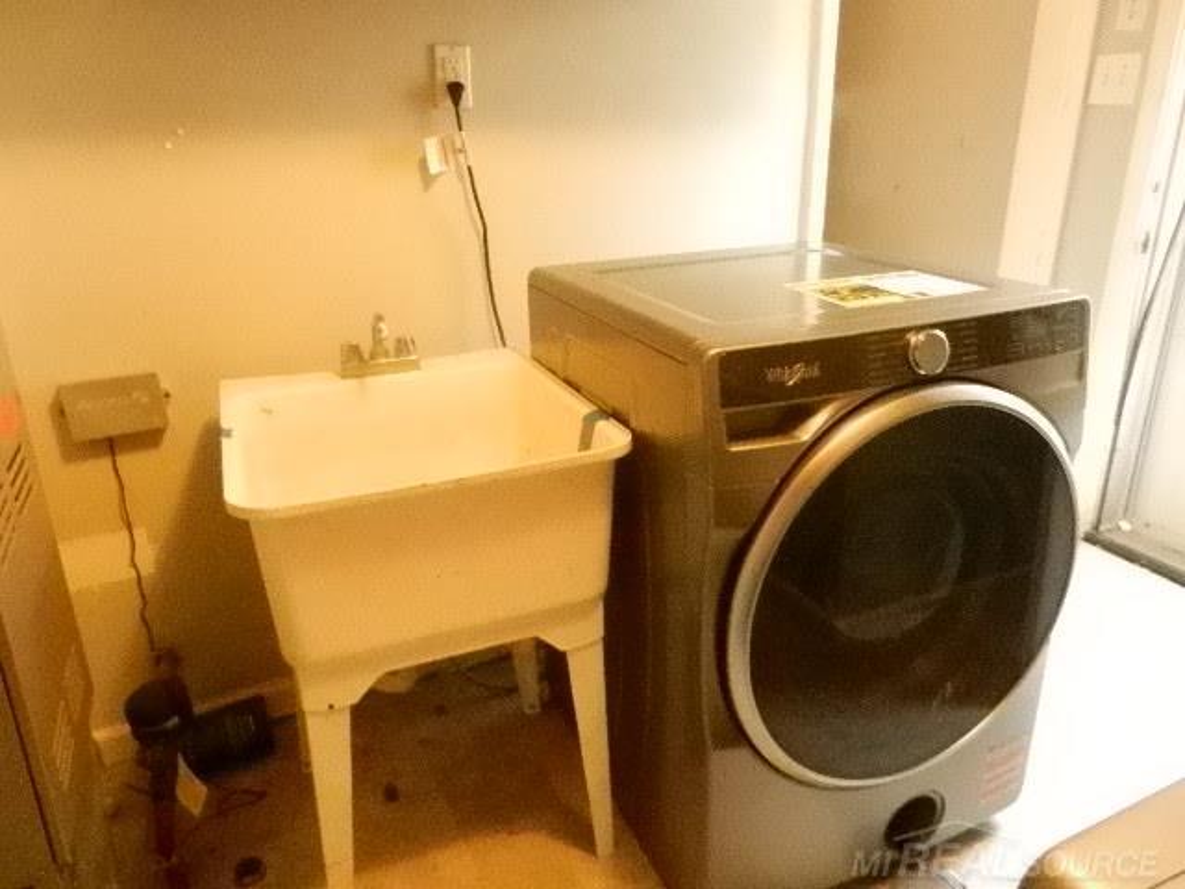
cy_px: 444
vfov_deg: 54.9
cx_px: 592
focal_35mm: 25
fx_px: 856
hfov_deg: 69.4
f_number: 3.5
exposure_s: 1/25
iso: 3200
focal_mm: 4.5
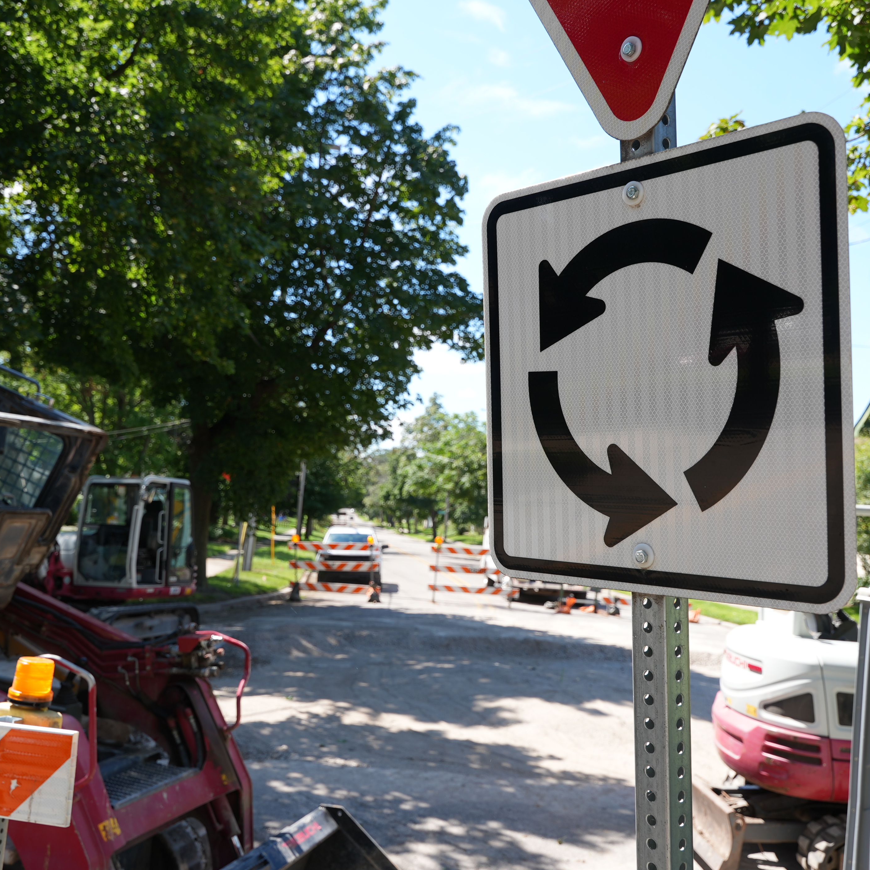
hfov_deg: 46.0
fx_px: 1024
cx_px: 407
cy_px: 434
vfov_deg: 46.0
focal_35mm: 36
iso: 80
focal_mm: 28
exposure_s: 1/125
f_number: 5.6
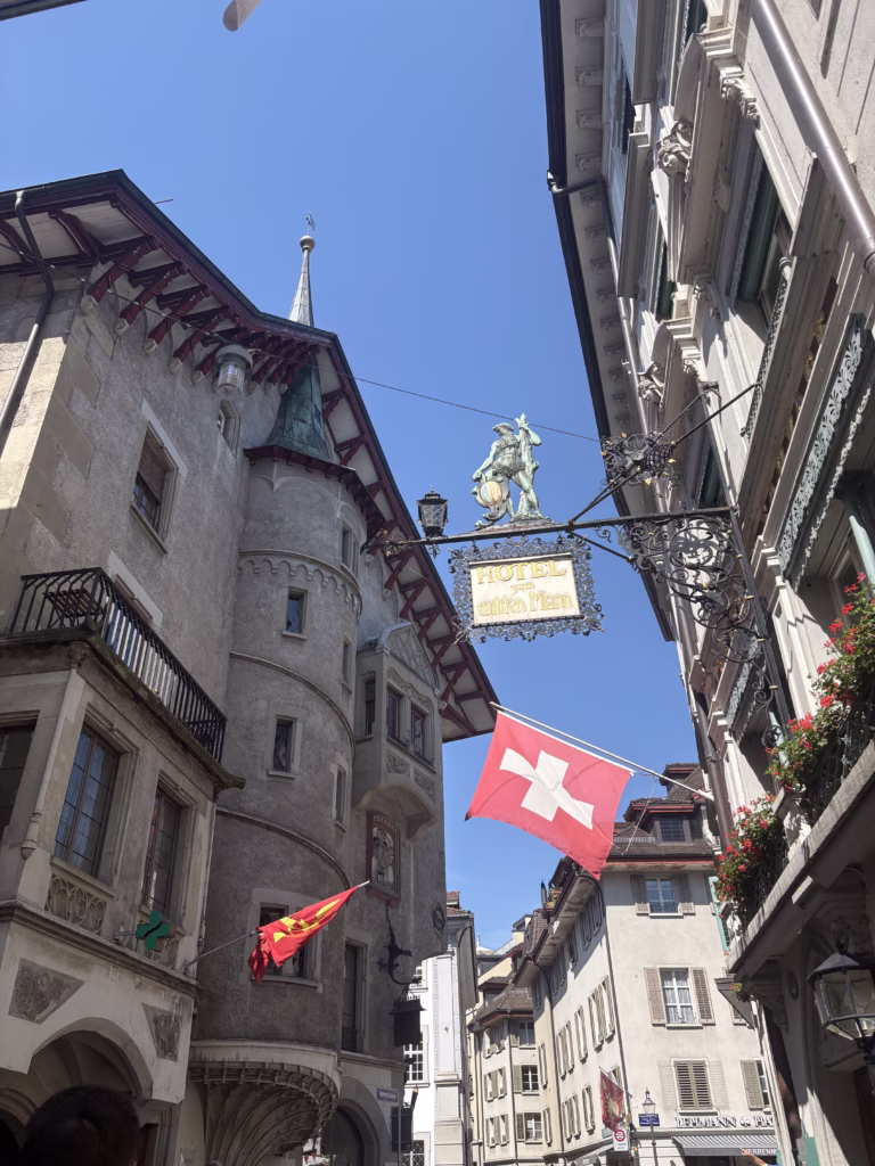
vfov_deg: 67.3
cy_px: 583
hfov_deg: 53.1
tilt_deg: +33.7
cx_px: 438
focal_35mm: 26
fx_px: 876
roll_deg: +1.8
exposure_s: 1/2451
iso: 50
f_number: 1.6
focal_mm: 5.96
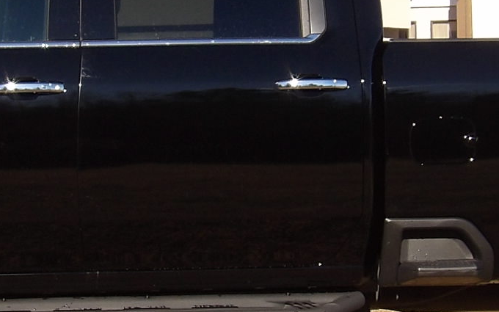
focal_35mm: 214
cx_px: 196
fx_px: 2910
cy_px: 152
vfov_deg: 6.1
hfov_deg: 9.8
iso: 100
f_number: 3.9
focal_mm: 9.5
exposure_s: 1/570
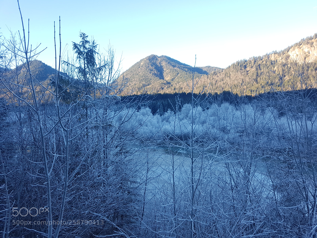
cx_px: 158
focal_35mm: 26
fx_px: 238
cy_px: 119
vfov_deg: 53.1
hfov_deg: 67.3
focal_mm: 4.2
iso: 50
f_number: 1.7
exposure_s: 1/363
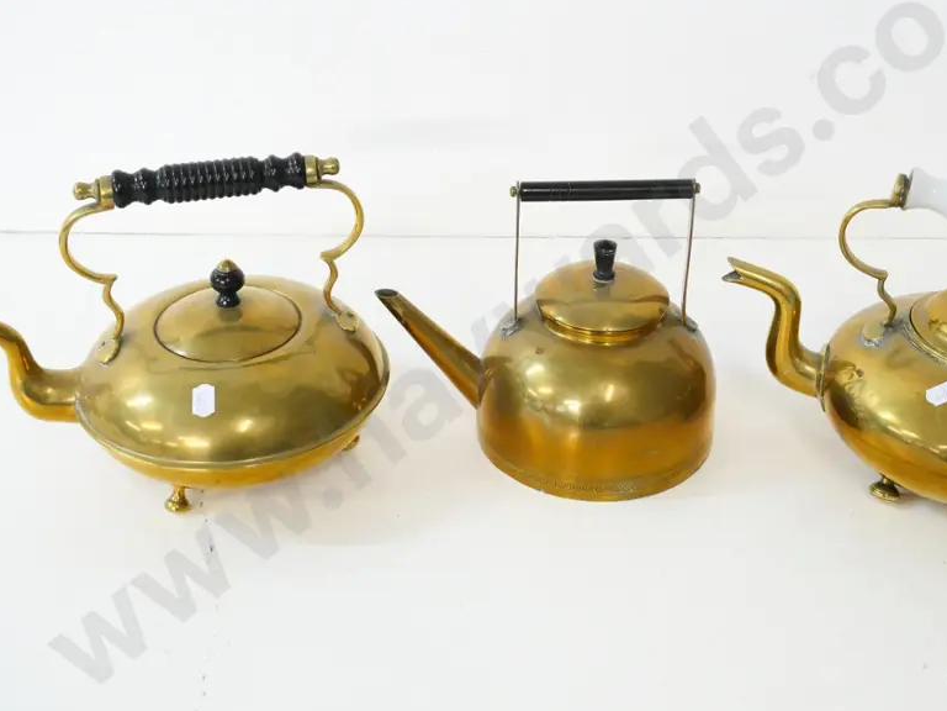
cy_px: 291
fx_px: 1313
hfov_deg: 39.5
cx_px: 568
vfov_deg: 30.2
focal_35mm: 48
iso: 3200
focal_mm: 18
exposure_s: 1/60
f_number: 6.3
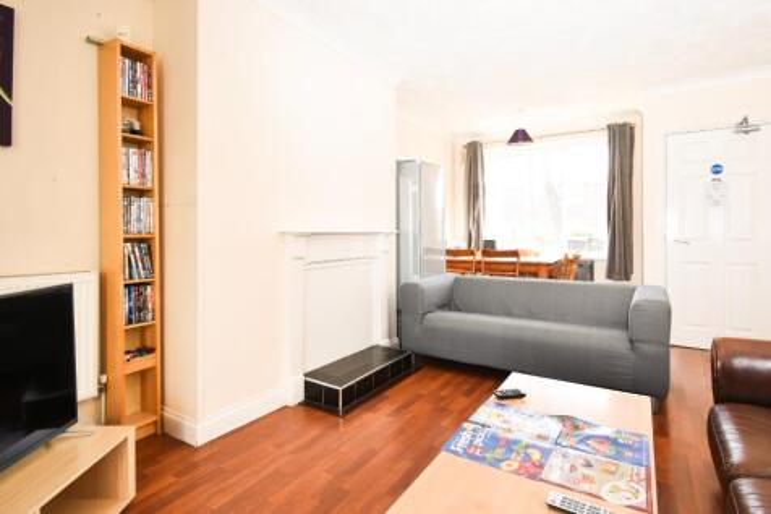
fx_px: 385
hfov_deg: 90.0
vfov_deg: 67.3
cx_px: 386
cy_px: 257
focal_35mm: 18
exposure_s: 1/40
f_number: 5.6
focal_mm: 12
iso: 400
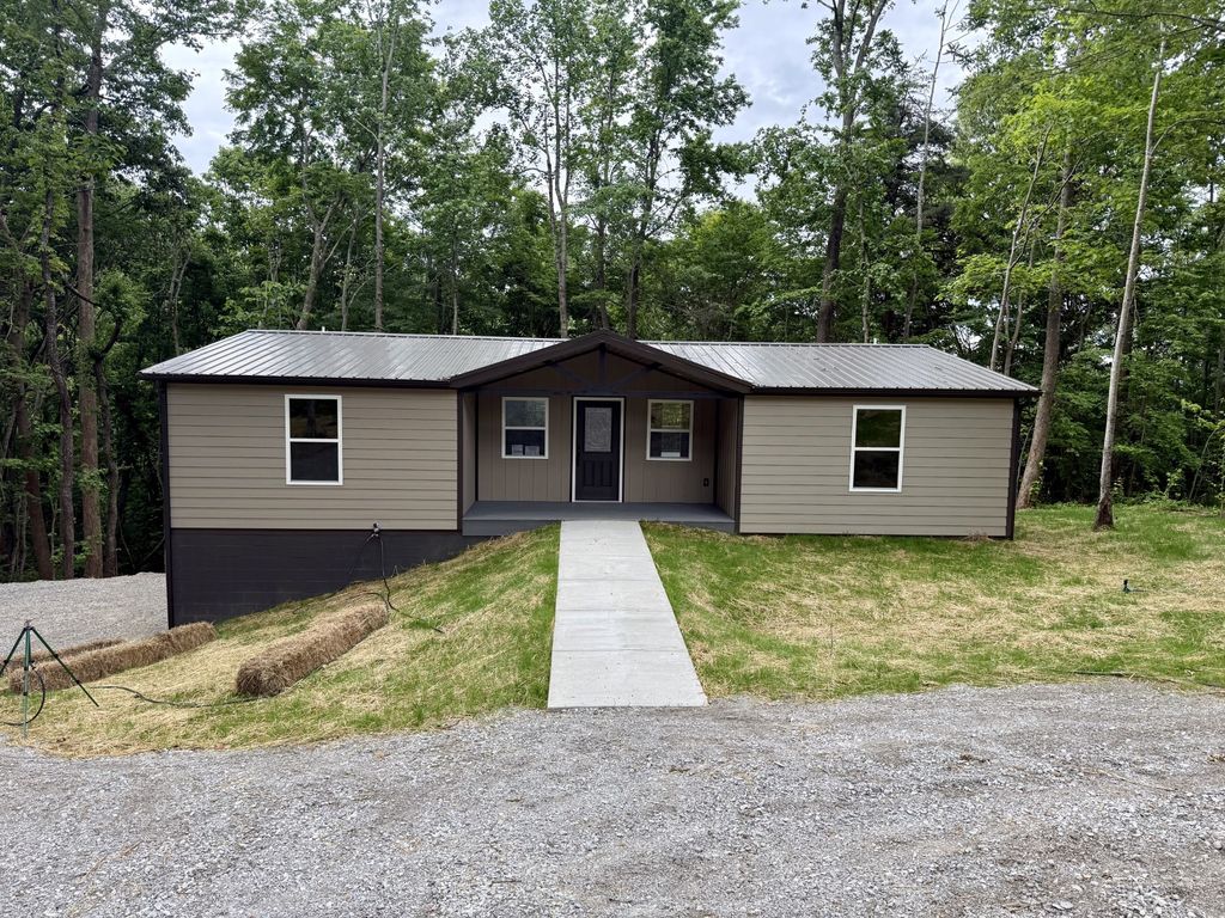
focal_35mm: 24
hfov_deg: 71.6
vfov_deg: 56.8
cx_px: 612
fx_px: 849
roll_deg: -1.1
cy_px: 459
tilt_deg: -6.2
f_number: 1.78
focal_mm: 6.76
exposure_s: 1/1005
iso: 100
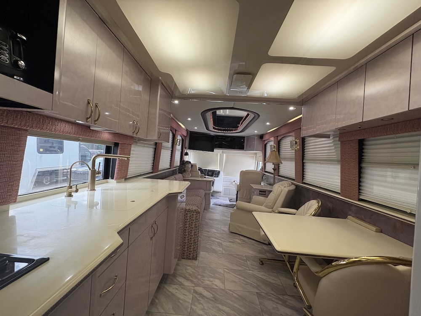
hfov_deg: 102.1
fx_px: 170
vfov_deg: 85.7
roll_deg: -2.6
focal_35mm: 14
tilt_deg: -0.6
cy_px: 158
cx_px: 210
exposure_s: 1/86
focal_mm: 2.22
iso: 200
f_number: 2.2
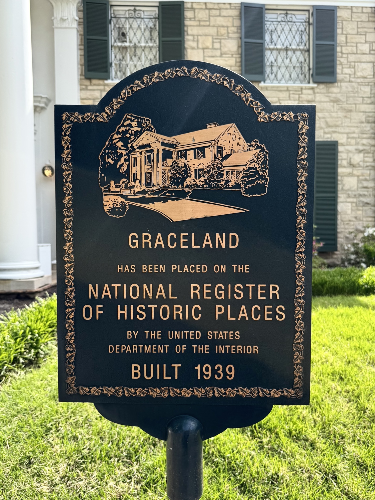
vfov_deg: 71.6
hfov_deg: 56.8
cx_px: 188
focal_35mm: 24
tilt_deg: -2.6
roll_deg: -1.6
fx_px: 347
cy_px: 250
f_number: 1.78
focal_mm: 6.76
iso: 80
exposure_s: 1/750
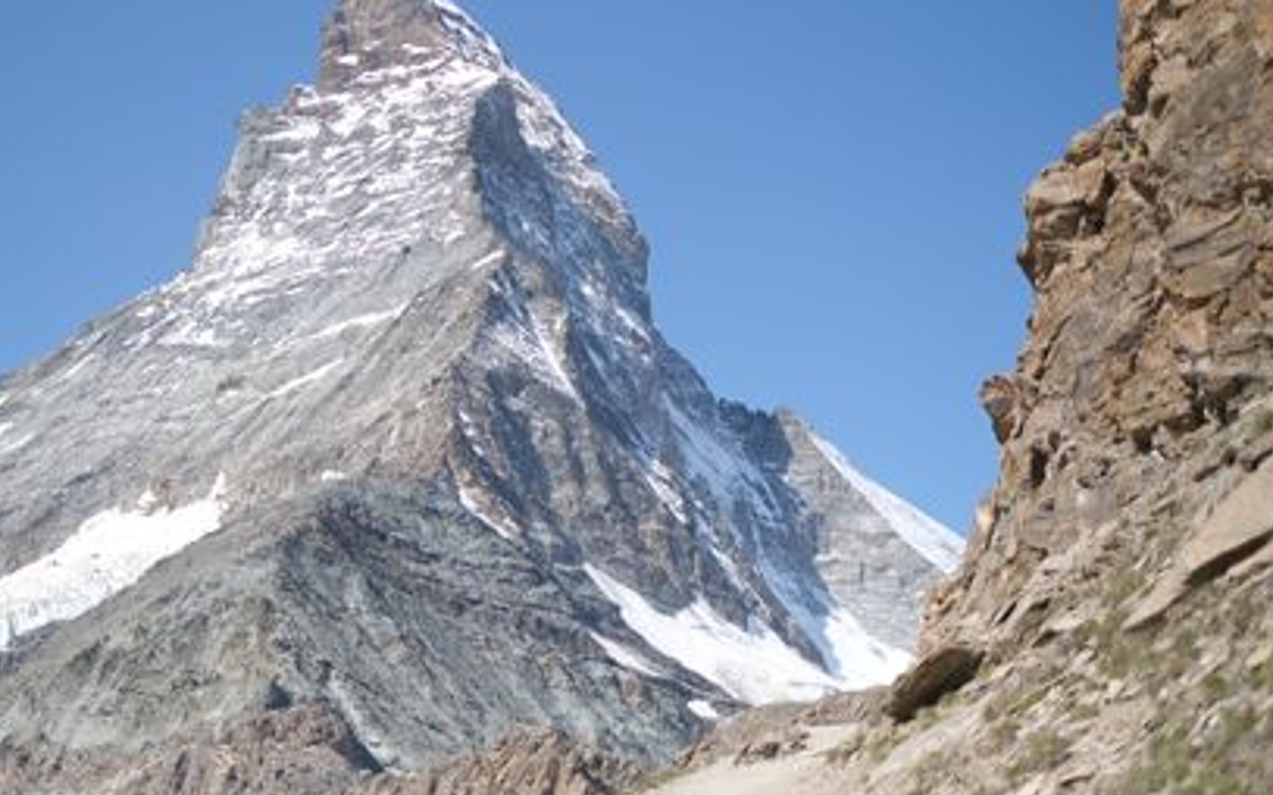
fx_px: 2358
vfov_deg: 19.1
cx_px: 491
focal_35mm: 68
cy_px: 402
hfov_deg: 30.1
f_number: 1.4
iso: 160
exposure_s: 1/8000
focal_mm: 35
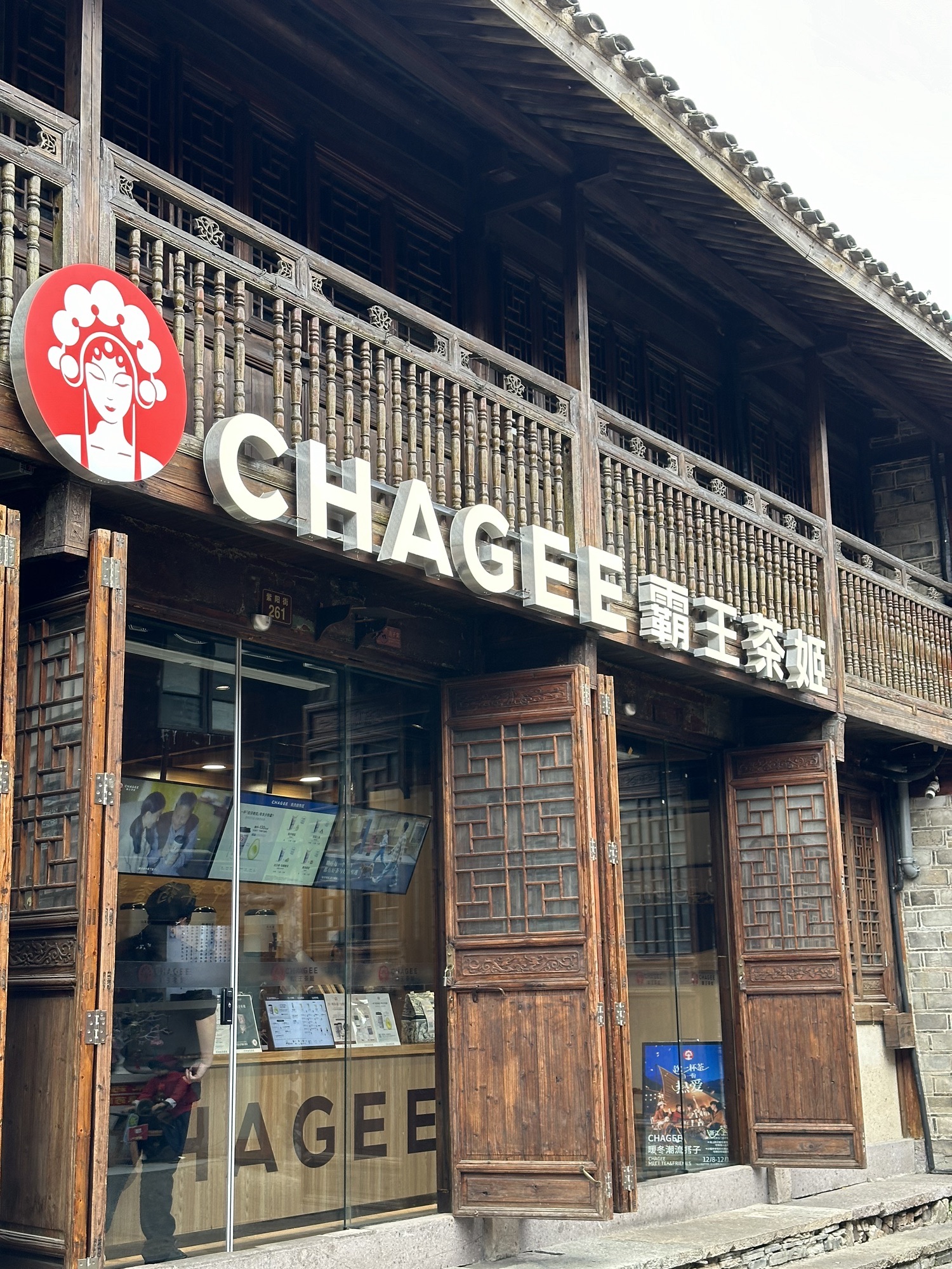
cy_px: 634
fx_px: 1760
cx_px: 476
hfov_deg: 30.3
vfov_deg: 39.7
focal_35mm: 48
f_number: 1.78
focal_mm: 6.86
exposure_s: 1/172
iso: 80
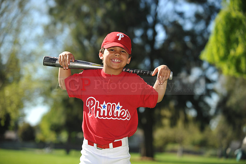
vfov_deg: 13.0
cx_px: 123
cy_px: 82
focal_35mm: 105
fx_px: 717
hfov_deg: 19.5
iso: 200
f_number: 4
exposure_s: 1/1000
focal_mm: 105
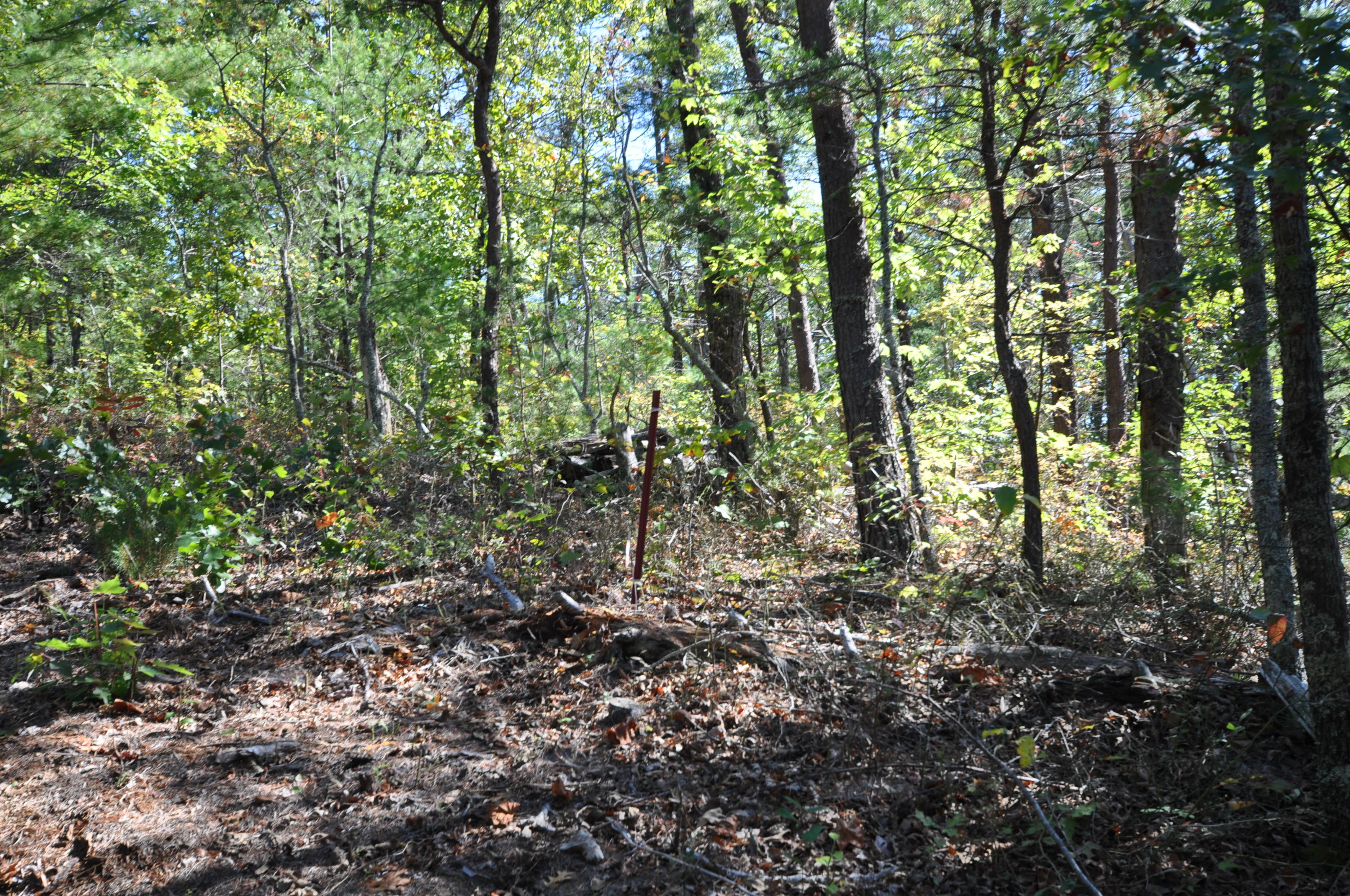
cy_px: 448
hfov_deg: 53.2
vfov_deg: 36.8
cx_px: 675
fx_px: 1348
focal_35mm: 36
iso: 200
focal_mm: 24
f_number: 5.6
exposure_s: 1/125
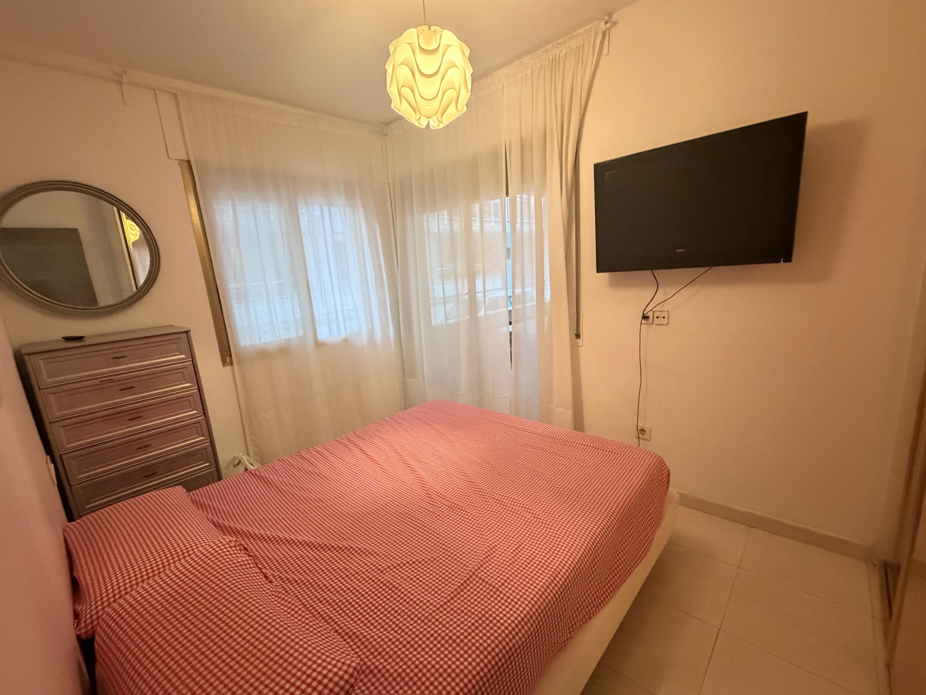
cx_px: 443
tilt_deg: -12.3
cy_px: 360
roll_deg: +4.8
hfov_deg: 98.1
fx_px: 401
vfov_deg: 81.7
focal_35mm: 15
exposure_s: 1/50
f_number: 2.2
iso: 800
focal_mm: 2.22
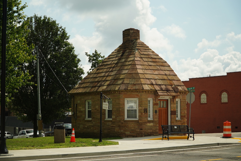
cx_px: 120
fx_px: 408
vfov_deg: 22.3
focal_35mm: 61
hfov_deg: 32.9
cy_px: 80
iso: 100
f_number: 4
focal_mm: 41
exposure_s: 1/640
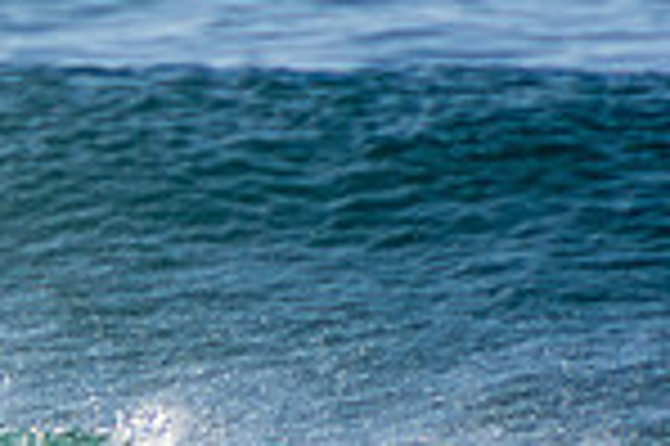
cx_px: -616
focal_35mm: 2341
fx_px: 43520
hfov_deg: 0.9
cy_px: 678
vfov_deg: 0.6
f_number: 5.6
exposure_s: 1/2000
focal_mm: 400
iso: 280
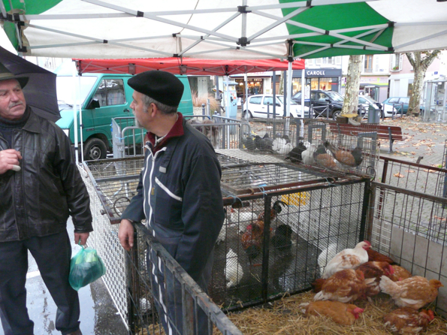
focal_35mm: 28
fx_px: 361
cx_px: 224
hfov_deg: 63.5
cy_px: 168
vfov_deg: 49.7
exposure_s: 1/50
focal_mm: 4.6
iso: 400
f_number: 2.8
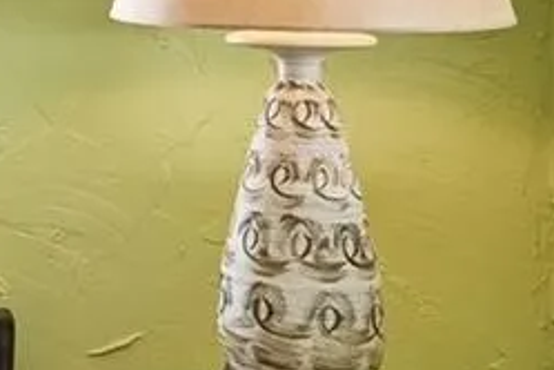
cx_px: -894
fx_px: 1385
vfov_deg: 14.7
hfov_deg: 13.4
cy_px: -71
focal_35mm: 90
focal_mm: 14
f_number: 8
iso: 400
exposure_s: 1/250
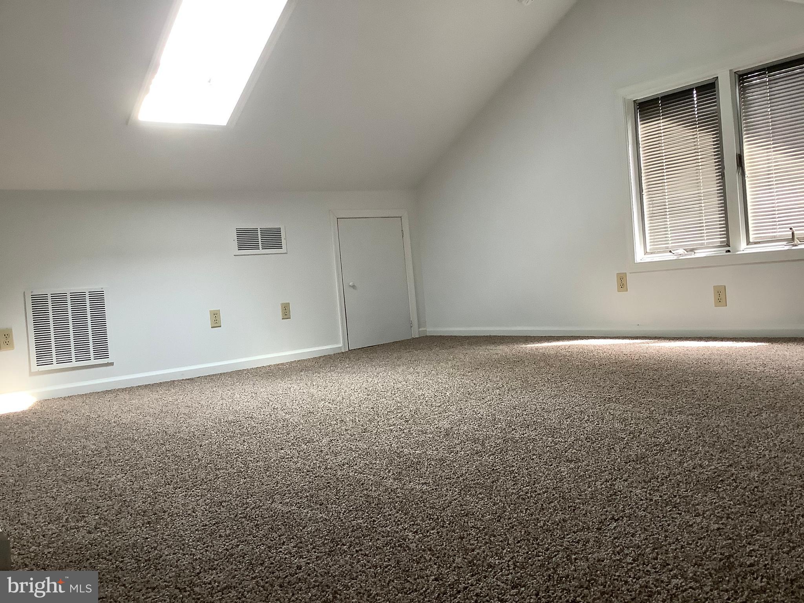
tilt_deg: -2.1
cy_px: 302
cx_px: 402
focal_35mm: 31
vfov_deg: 45.4
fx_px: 720
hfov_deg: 58.4
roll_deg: +5.1
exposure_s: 1/60
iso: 125
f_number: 2.4
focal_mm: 3.3
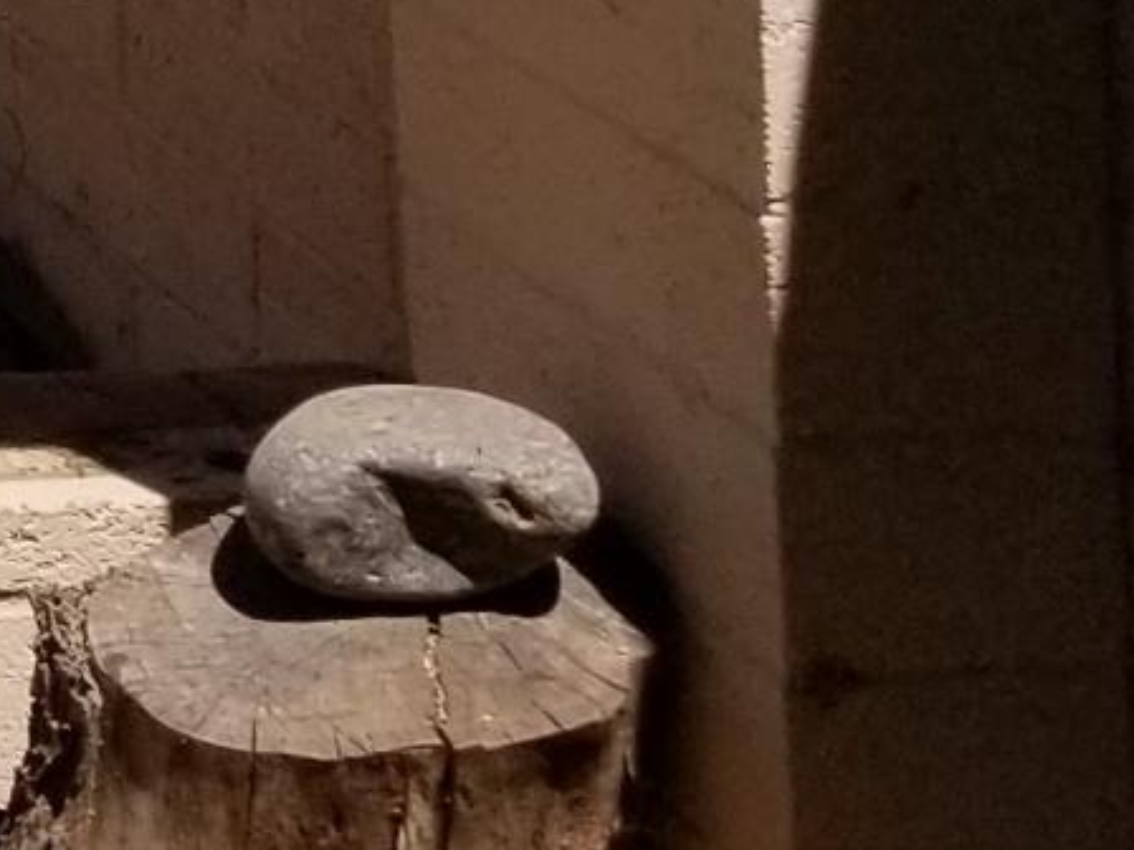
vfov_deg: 7.8
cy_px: -1300
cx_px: -2433
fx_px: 5700
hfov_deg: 8.9
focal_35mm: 174
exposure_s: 1/4024
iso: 50
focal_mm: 4.25
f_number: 1.7
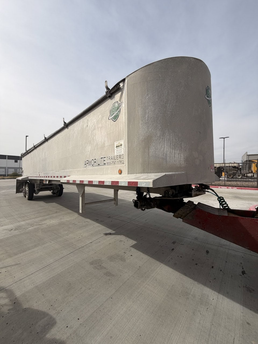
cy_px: 172
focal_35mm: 14
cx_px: 129
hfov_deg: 85.7
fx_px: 139
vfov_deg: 102.1
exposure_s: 1/1235
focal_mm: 2.2
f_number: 2.2
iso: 20
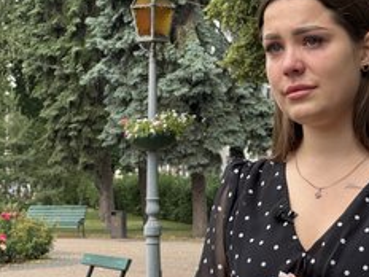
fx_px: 1418
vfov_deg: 11.1
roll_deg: +1.3
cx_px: 226
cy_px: 172
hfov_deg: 14.8
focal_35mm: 133
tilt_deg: +1.4
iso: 25
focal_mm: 9
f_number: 2.8
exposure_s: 1/165
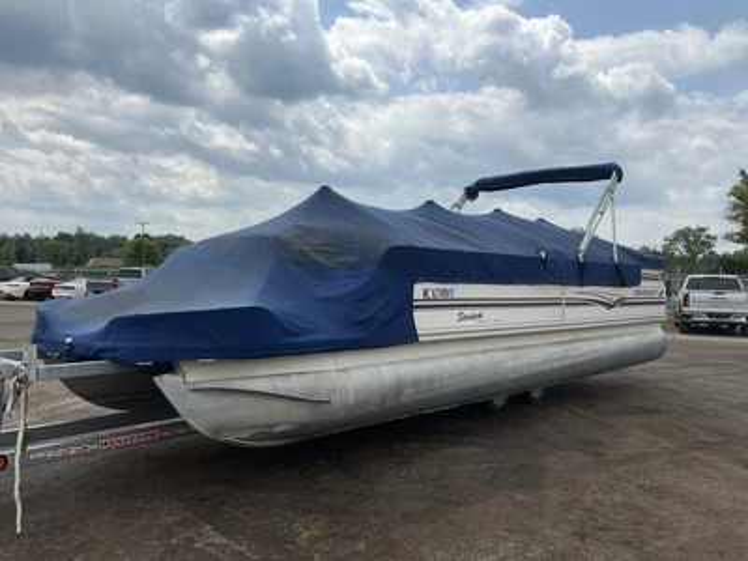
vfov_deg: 48.2
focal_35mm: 29
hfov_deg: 61.7
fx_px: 627
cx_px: 374
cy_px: 280
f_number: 1.8
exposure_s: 1/2538
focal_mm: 3
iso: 25
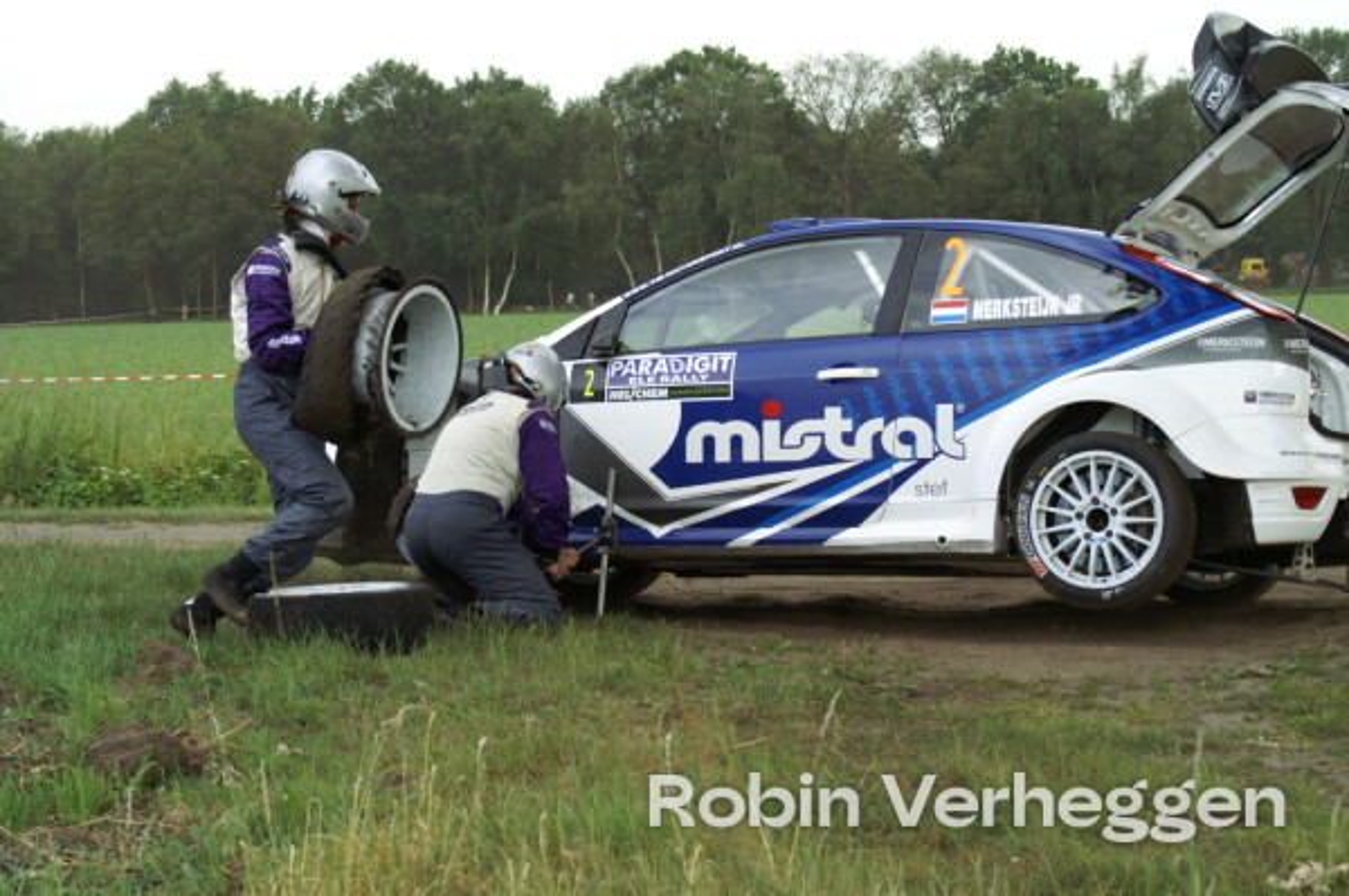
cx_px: 674
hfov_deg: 18.2
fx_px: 4212
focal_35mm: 112
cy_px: 448
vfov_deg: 12.2
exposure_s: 1/250
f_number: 8
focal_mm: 75
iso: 800
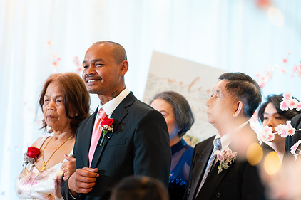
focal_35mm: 275
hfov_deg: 7.5
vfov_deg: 5.0
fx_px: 2298
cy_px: 133
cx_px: 101
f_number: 2.8
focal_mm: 200
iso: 800
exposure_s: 1/160
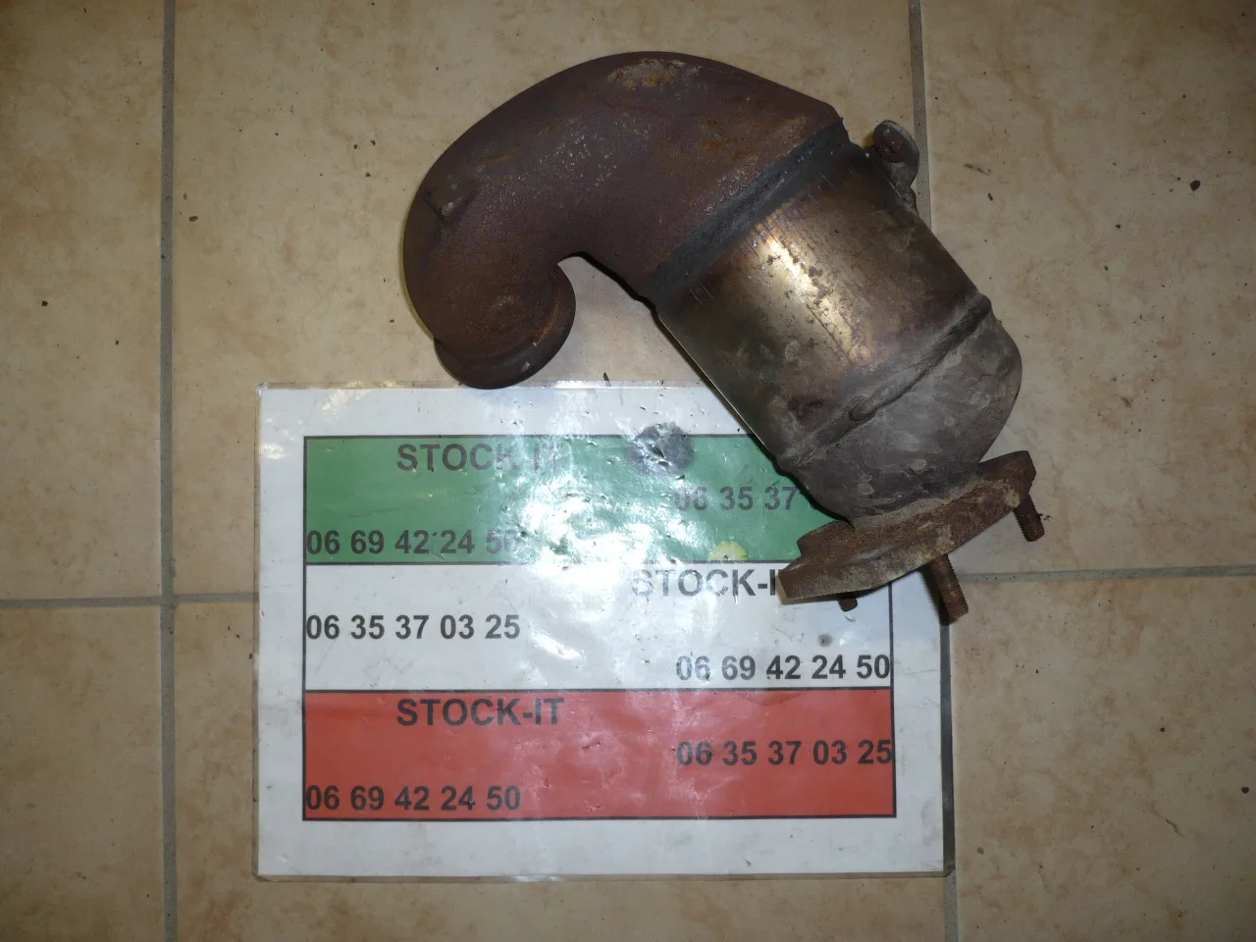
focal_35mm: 35
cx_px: 628
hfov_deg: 52.6
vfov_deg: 40.7
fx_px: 1270
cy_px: 471
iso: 100
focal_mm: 5.8
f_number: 2.8
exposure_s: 1/30
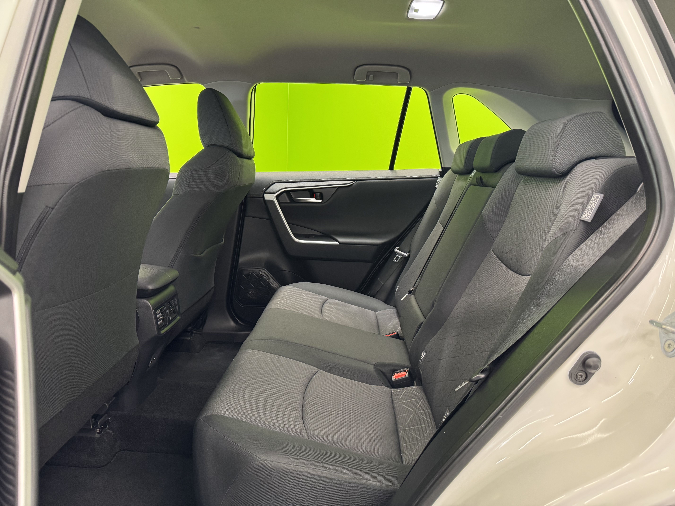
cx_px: 338
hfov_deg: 71.6
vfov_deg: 56.8
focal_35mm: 24
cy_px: 253
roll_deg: -2.4
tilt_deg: -9.7
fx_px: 468
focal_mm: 6.76
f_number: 1.78
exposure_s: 1/50
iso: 500
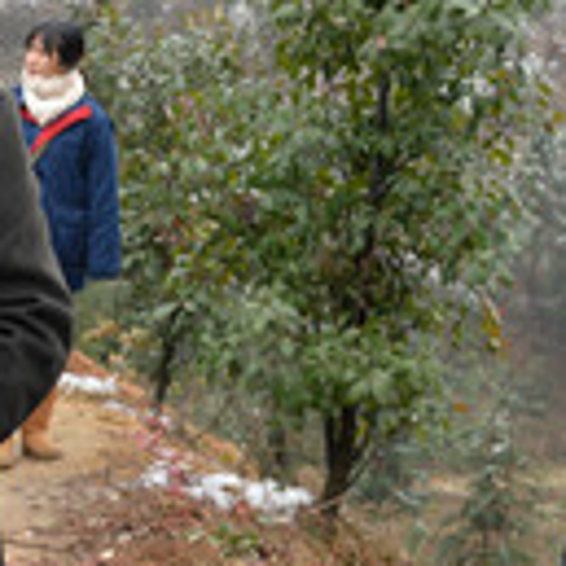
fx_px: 1757
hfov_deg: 17.0
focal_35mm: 95
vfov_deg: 18.3
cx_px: -202
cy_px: 211
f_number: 5.6
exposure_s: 1/125
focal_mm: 24
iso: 400
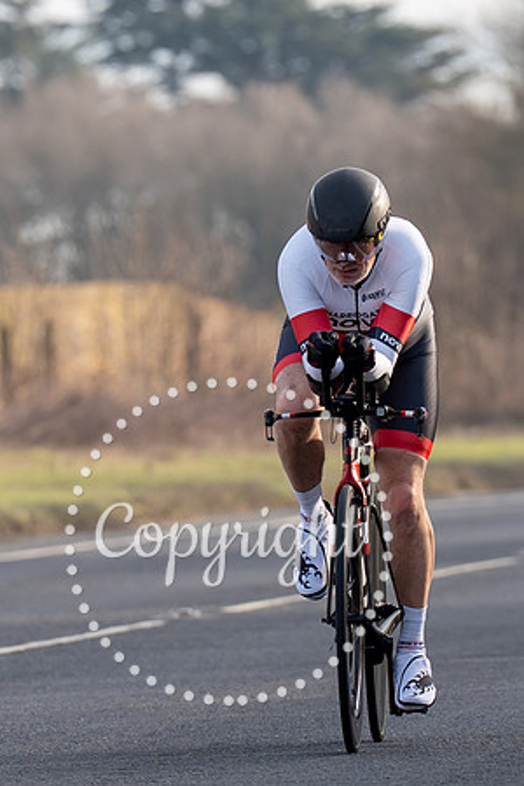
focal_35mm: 567
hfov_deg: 2.4
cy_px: 335
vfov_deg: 3.6
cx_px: 392
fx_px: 12371
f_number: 4
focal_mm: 185
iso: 160
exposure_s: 1/800
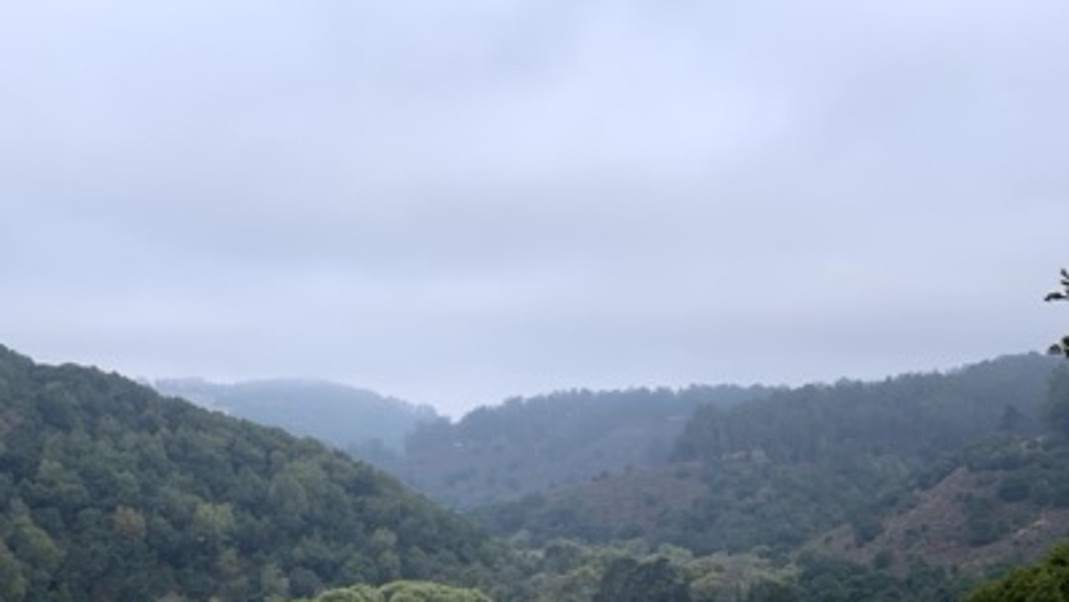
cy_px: 390
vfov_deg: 21.0
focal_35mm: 57
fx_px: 1616
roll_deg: -2.2
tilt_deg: +1.6
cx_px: 534
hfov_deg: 36.6
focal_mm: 6
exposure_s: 1/326
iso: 16
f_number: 2.4
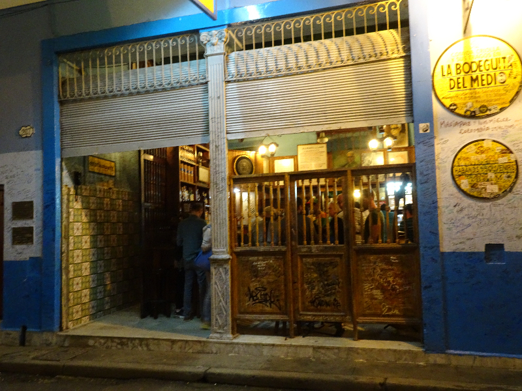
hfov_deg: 60.0
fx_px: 452
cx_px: 261
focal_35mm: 30
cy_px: 196
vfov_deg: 46.8
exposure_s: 1/8
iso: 800
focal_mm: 5.09
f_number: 4
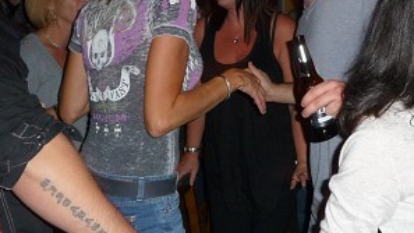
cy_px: 31
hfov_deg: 37.1
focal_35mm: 55
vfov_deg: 21.4
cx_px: 304
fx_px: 604
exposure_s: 1/8
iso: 250
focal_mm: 5
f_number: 3.4
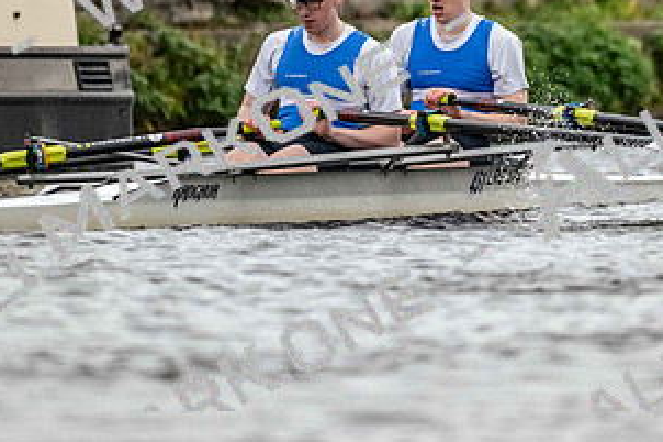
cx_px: 345
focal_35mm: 769
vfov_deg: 1.8
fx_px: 14154
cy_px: 34
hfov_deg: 2.7
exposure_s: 1/2000
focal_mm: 400
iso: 4000
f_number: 4.5
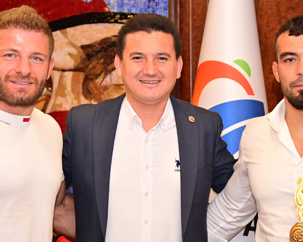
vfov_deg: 12.6
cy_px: 97
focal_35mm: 122
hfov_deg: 15.8
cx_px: 166
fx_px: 1094
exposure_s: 1/320
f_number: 4
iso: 1000
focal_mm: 70
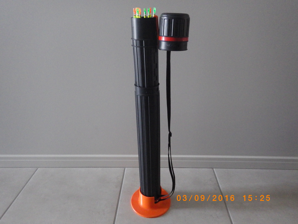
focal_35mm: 25
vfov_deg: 54.9
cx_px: 149
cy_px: 112
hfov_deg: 69.4
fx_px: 215
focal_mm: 4.5
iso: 1250
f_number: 2
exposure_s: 1/45
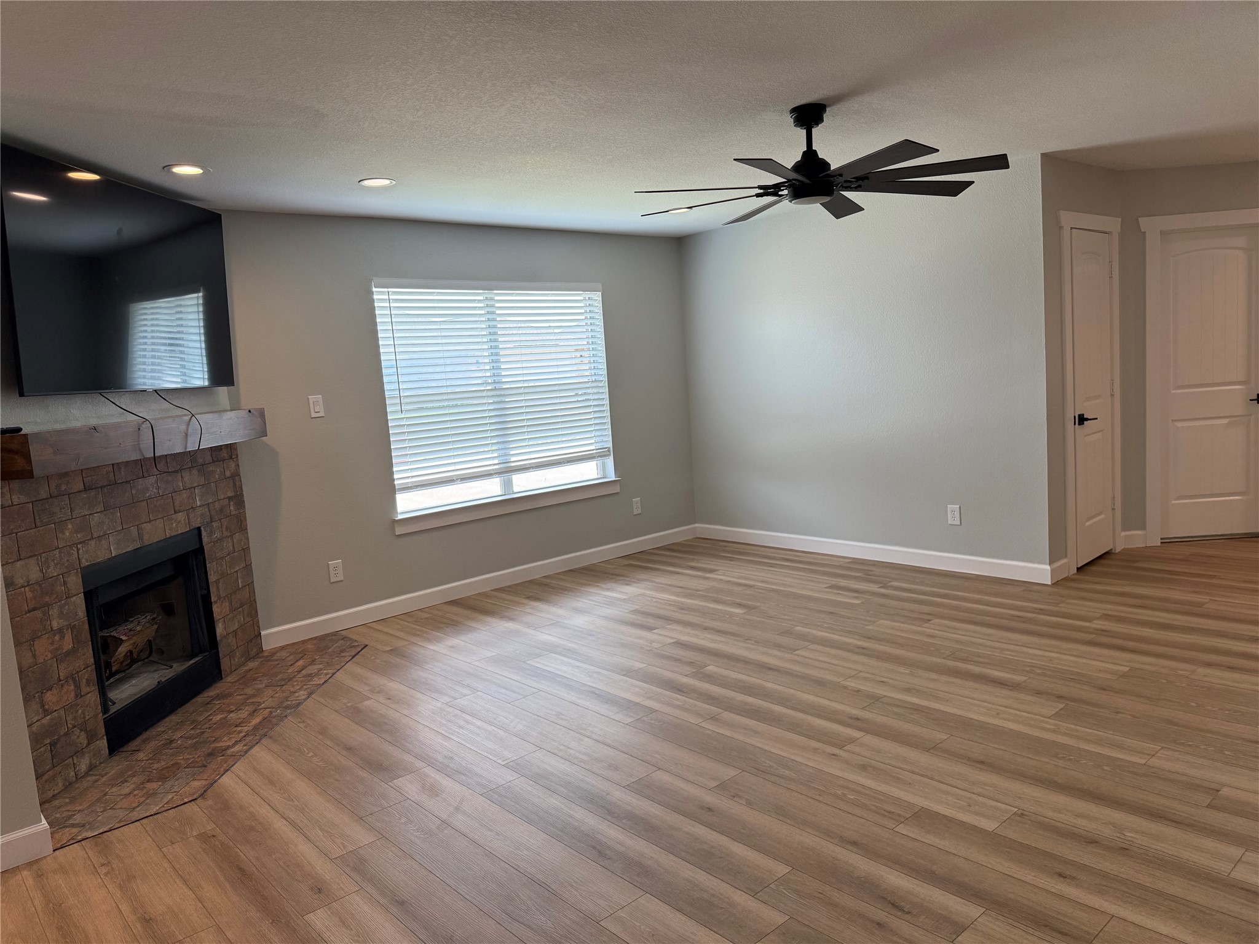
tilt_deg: -7.0
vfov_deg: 56.8
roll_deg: +4.1
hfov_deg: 71.6
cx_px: 630
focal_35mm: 24
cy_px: 472
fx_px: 873
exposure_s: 1/224
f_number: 1.78
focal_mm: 6.76
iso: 200
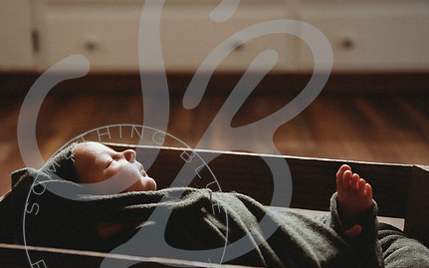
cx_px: 172
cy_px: 143
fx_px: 736
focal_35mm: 63
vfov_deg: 20.6
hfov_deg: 32.4
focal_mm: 45
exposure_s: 1/125
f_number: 2.8
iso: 400
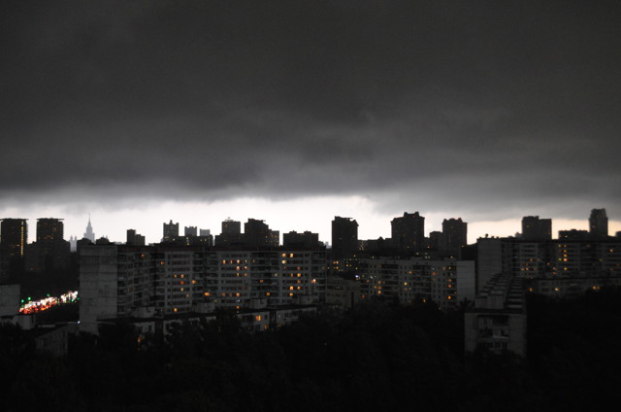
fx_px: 723
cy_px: 206
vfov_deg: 31.8
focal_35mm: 42
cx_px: 310
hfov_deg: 46.5
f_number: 4.5
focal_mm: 28
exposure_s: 1/30
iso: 1600
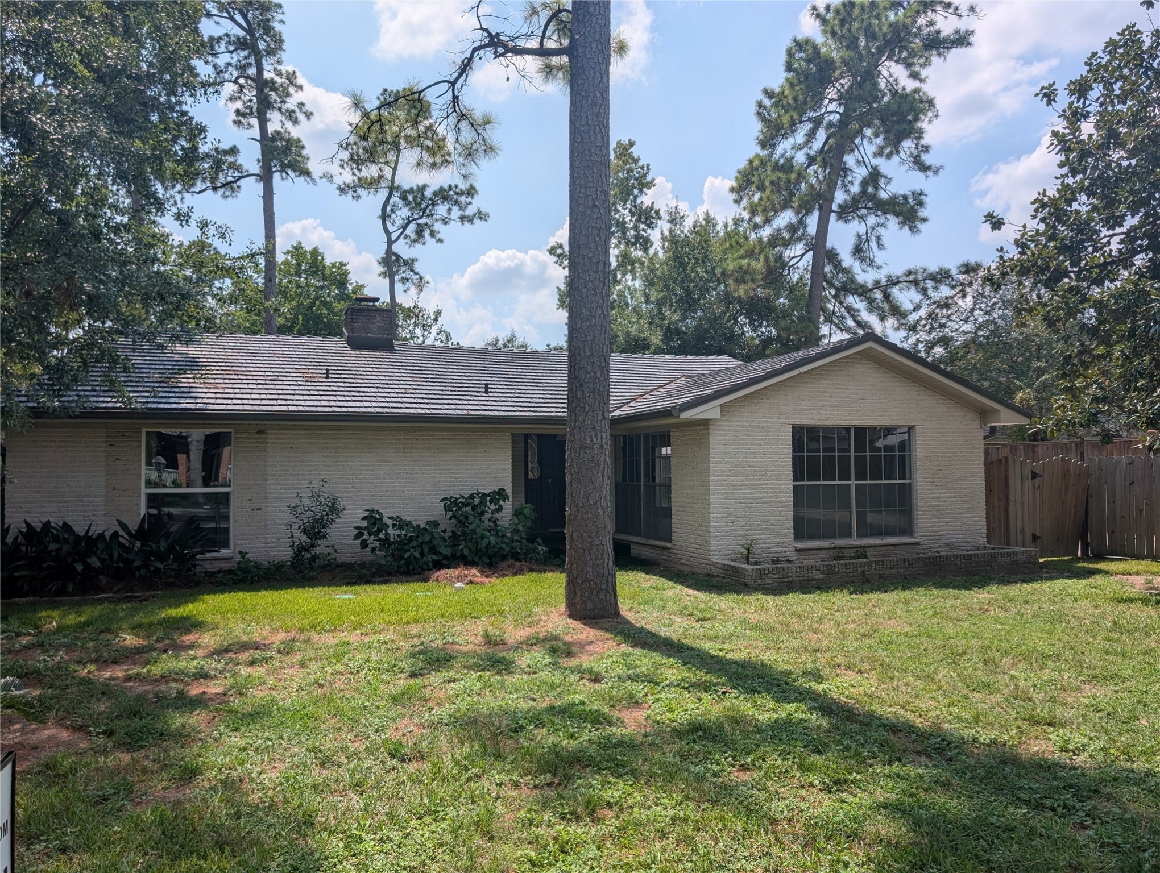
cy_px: 436
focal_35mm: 24
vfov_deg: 56.9
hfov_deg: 71.5
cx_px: 580
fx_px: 805
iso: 21
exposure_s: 1/1845
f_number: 1.68
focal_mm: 6.9
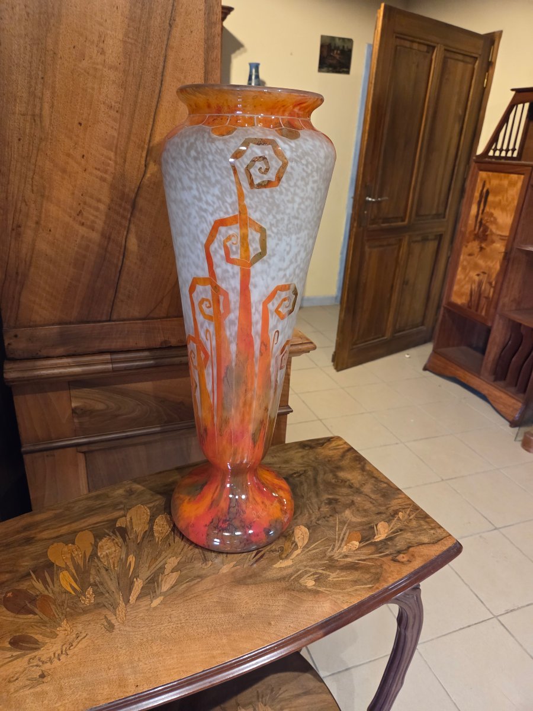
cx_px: 266
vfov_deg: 73.9
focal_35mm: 23
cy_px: 356
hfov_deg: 58.9
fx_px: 472
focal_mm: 5.4
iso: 800
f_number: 1.8
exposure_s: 1/100
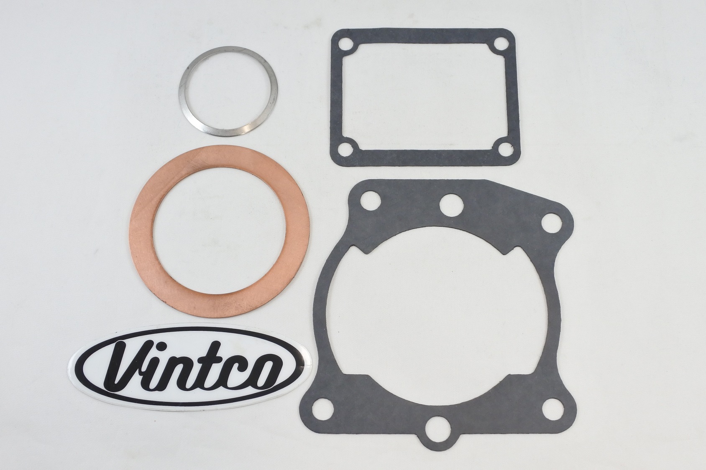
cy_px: 235
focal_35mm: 34
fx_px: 667
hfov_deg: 55.8
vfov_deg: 38.9
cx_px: 353
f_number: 4
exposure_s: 1/160
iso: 400
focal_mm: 12.8
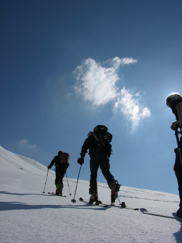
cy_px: 122
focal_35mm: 35
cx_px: 91
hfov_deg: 40.7
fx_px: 245
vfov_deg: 52.6
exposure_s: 1/668
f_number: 8
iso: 50
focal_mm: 8.9
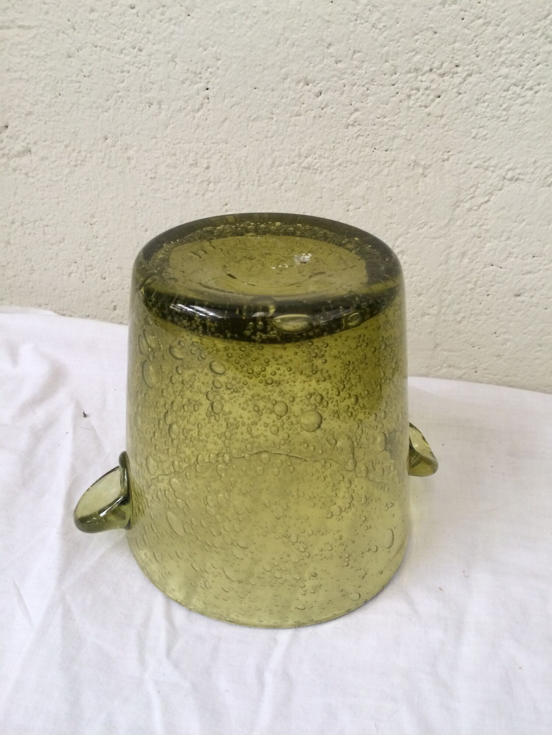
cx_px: 276
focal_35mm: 29
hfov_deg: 48.2
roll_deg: +0.6
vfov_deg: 61.7
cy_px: 368
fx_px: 617
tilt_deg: -31.5
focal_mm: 4.15
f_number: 2.2
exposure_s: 1/33
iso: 80
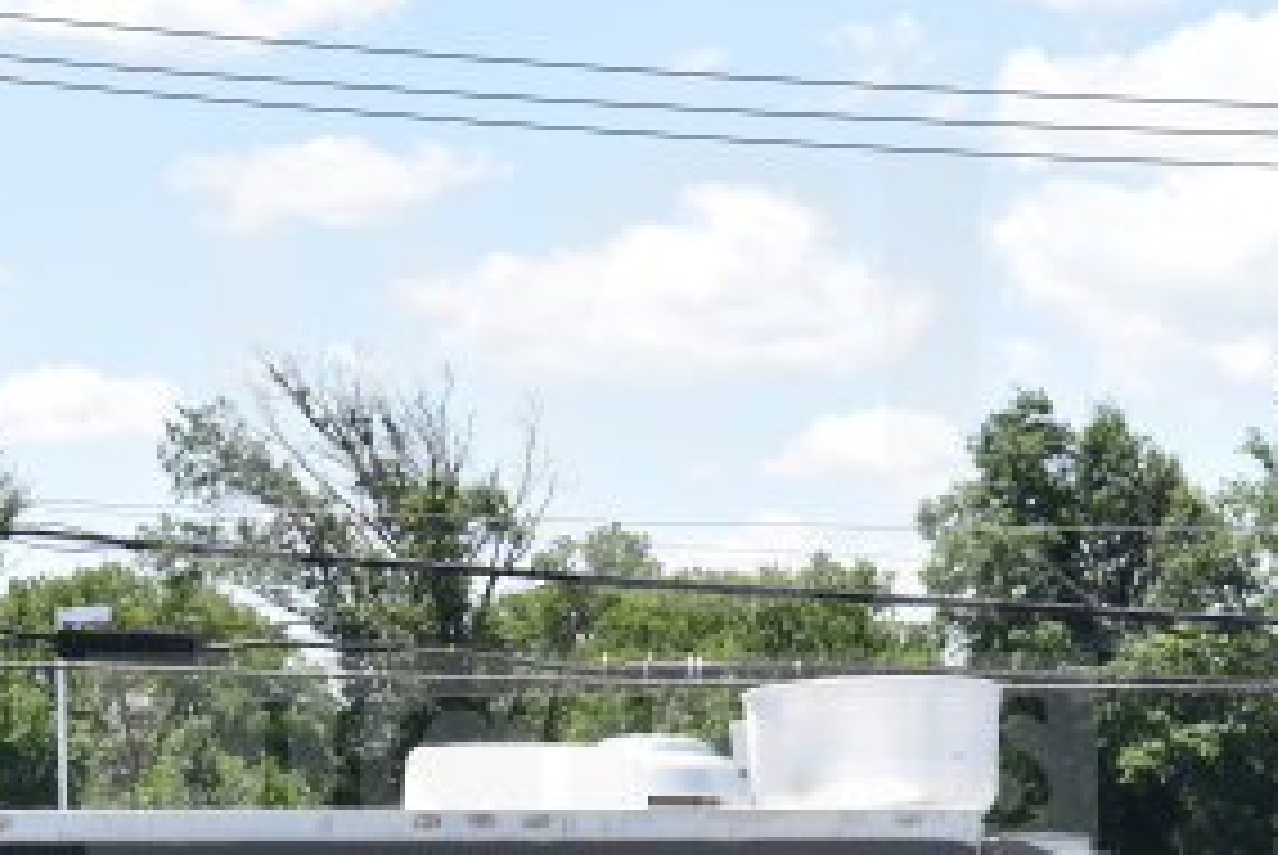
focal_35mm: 177
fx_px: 6292
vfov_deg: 7.8
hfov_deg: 11.6
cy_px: 511
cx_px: 590
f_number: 8
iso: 200
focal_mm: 55
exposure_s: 1/250
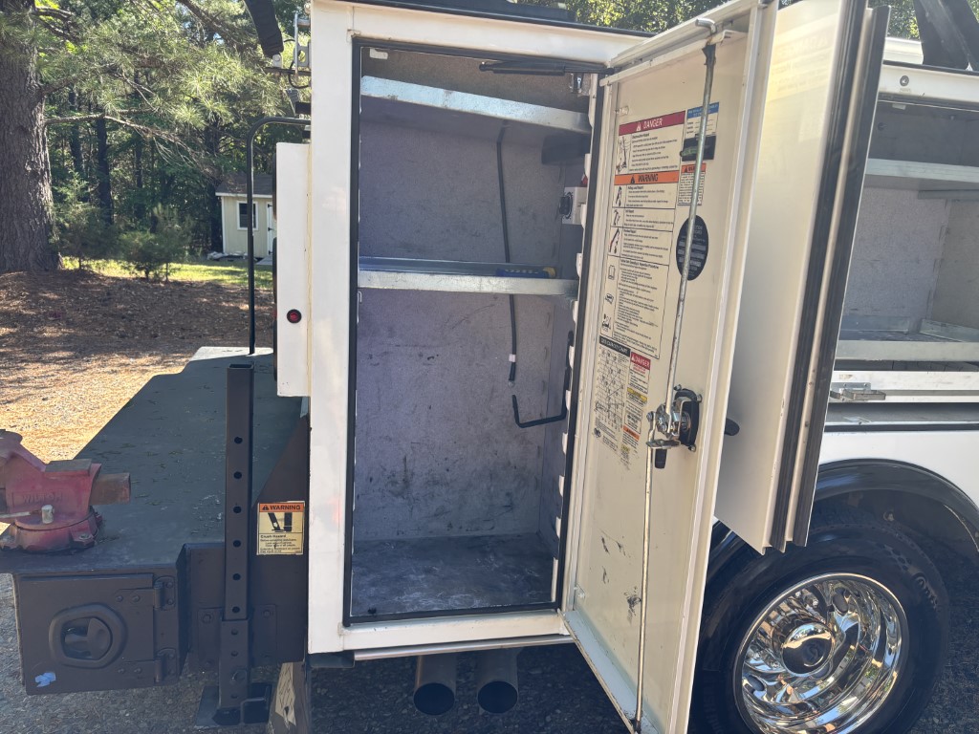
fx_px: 735
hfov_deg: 67.3
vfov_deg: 53.1
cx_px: 490
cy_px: 367
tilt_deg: -11.9
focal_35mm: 26
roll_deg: -1.8
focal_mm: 5.96
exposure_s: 1/437
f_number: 1.6
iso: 50
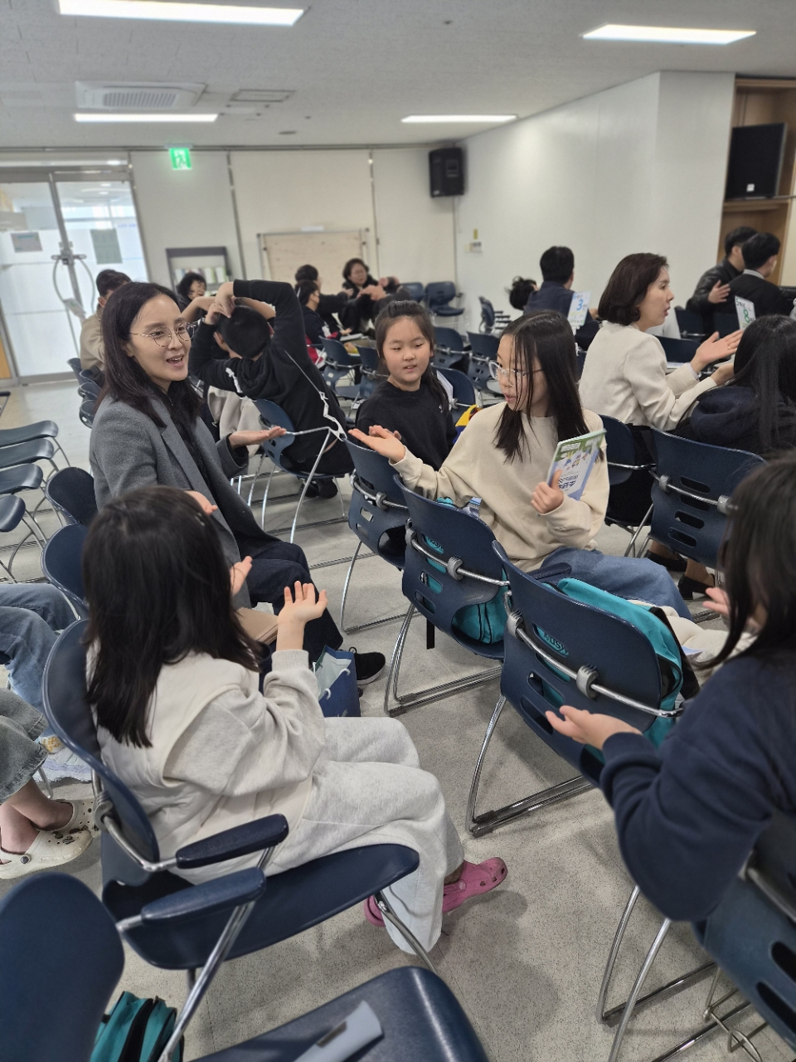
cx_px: 398
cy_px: 531
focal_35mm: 23
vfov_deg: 73.9
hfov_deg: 58.9
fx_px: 705
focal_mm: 5.4
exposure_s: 1/120
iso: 160
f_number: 1.8
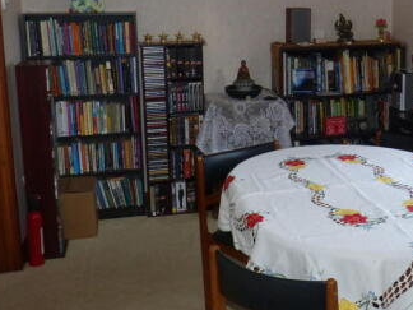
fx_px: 644
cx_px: 355
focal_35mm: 54
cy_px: 90
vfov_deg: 26.8
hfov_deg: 34.0
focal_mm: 5.3
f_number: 4
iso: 400
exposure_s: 1/60
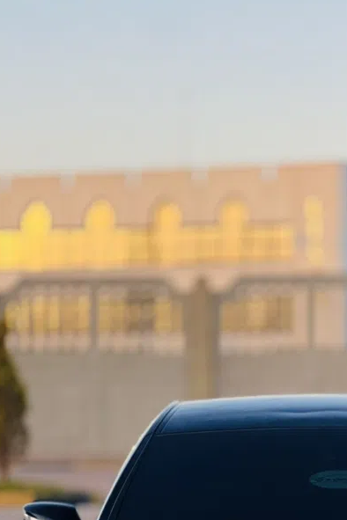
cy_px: 477
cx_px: 332
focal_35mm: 185
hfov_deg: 7.4
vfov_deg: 11.0
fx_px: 2675
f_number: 2.8
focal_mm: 9
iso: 40
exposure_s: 1/121
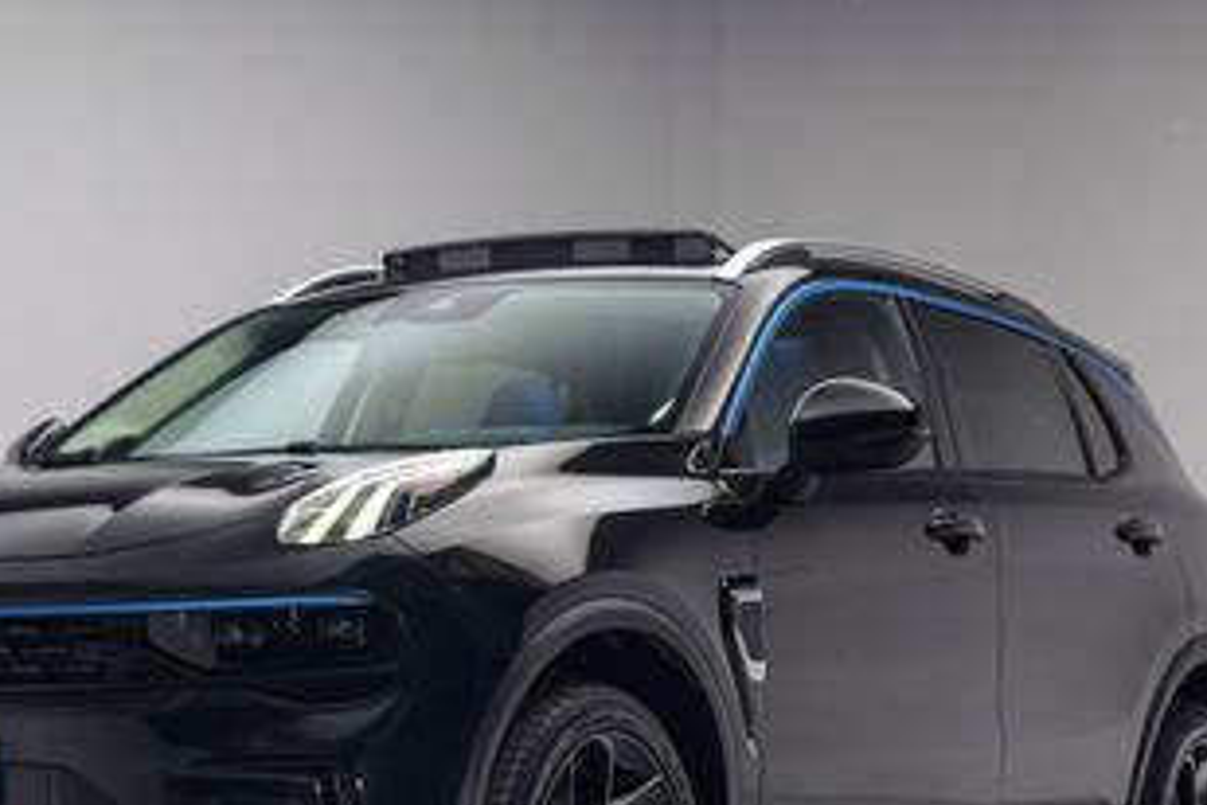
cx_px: 437
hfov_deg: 25.0
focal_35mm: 81
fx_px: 2716
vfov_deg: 16.8
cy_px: 612
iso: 100
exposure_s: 1/13
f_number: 4
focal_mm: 50
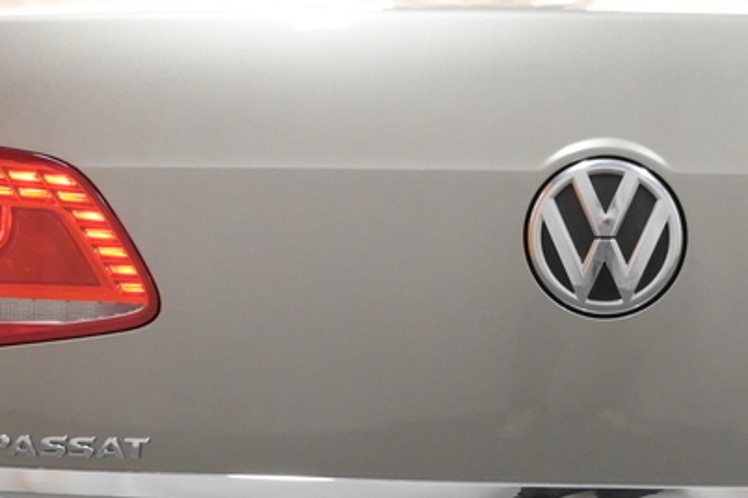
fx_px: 3013
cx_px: 603
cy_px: 295
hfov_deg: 14.1
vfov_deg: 9.5
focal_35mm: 145
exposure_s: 1/100
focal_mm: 24
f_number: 5
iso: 2500
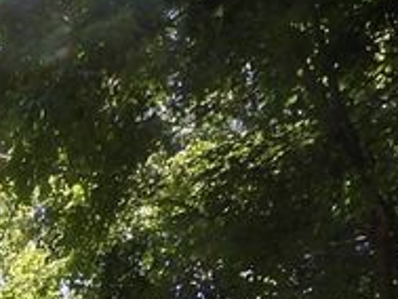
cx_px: -126
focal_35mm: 130
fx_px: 1496
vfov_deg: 10.0
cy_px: 712
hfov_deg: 14.5
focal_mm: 4.3
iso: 100
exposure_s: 1/276
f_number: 3.2
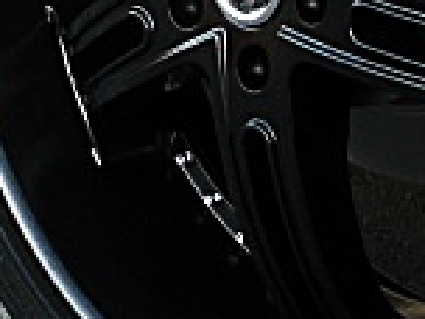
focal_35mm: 152
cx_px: -120
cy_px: -78
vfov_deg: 9.6
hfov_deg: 12.6
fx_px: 1866
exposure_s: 1/80
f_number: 2.8
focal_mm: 6.3
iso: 200
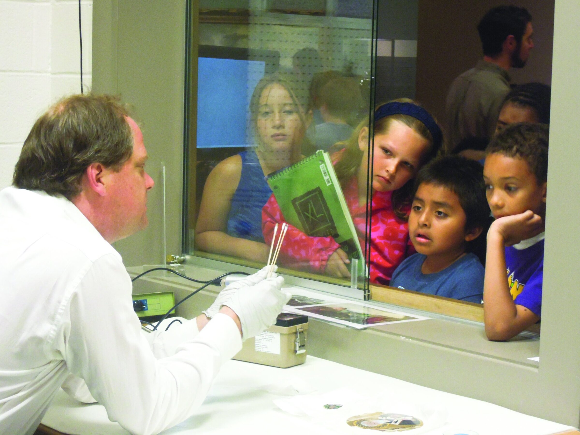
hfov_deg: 23.0
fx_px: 1424
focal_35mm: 85
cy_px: 218
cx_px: 290
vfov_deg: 17.4
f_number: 5
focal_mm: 15.2
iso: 800
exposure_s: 1/20
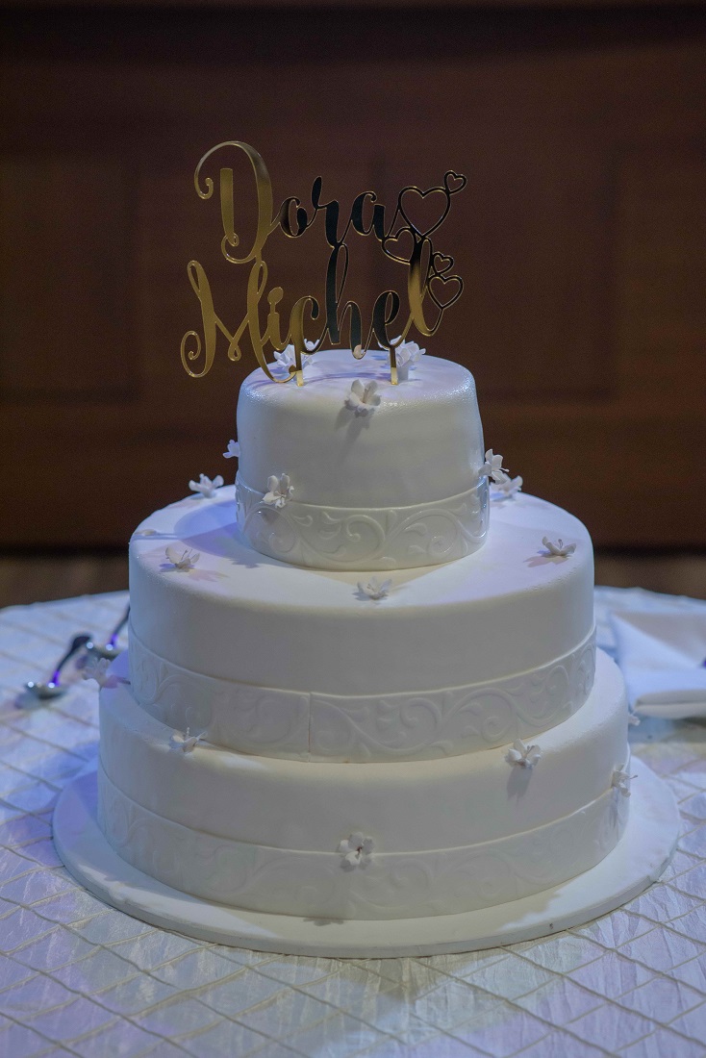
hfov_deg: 16.1
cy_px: 529
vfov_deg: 23.9
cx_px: 353
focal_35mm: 85
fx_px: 2499
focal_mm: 85
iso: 1600
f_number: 4
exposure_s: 1/200
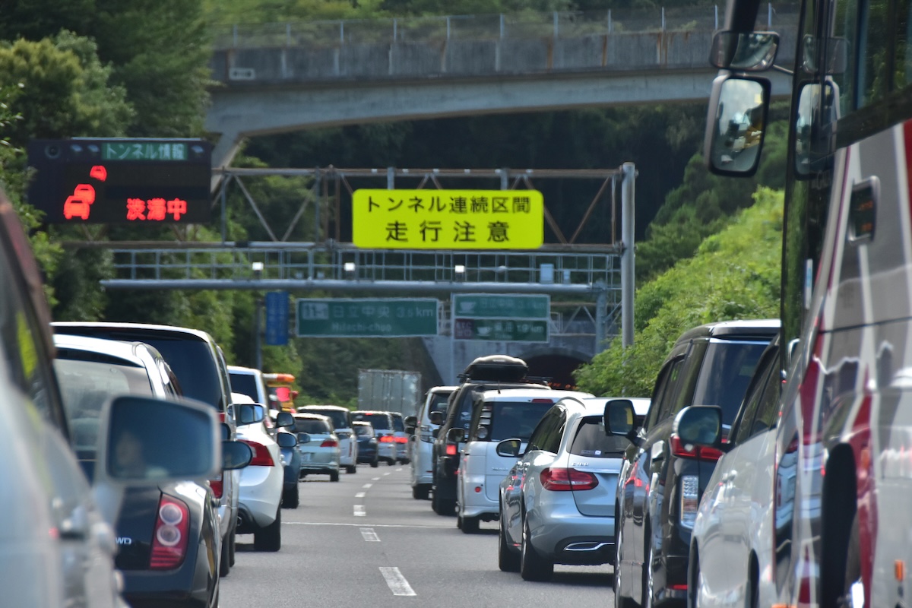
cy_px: 304
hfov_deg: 9.1
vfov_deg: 6.1
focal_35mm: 225
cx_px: 456
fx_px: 5700
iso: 1000
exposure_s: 1/1000
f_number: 5.6
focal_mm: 150
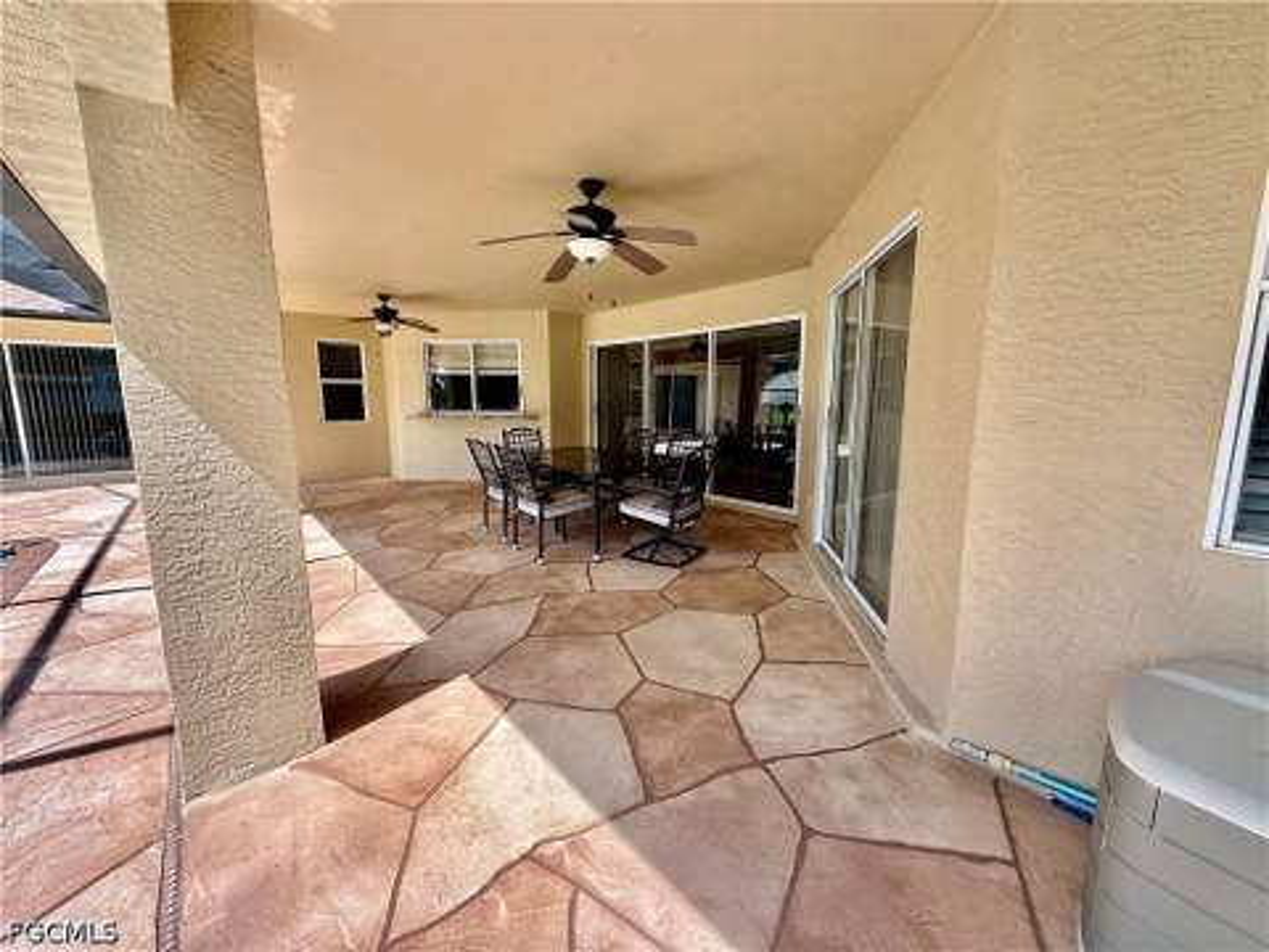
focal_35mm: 14
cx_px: 634
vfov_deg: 85.7
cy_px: 476
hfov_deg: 102.1
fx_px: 513
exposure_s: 1/282
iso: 64
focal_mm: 2.22
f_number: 2.2
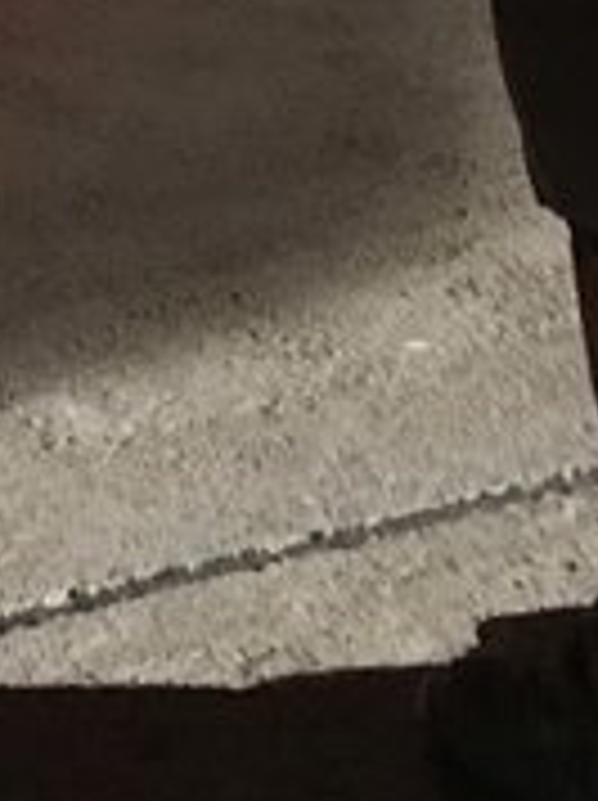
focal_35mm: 126
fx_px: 2909
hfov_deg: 10.9
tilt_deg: +3.0
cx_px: -522
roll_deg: +3.4
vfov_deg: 13.1
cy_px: -896
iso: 100
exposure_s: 1/6
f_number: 1.8
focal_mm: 3.99
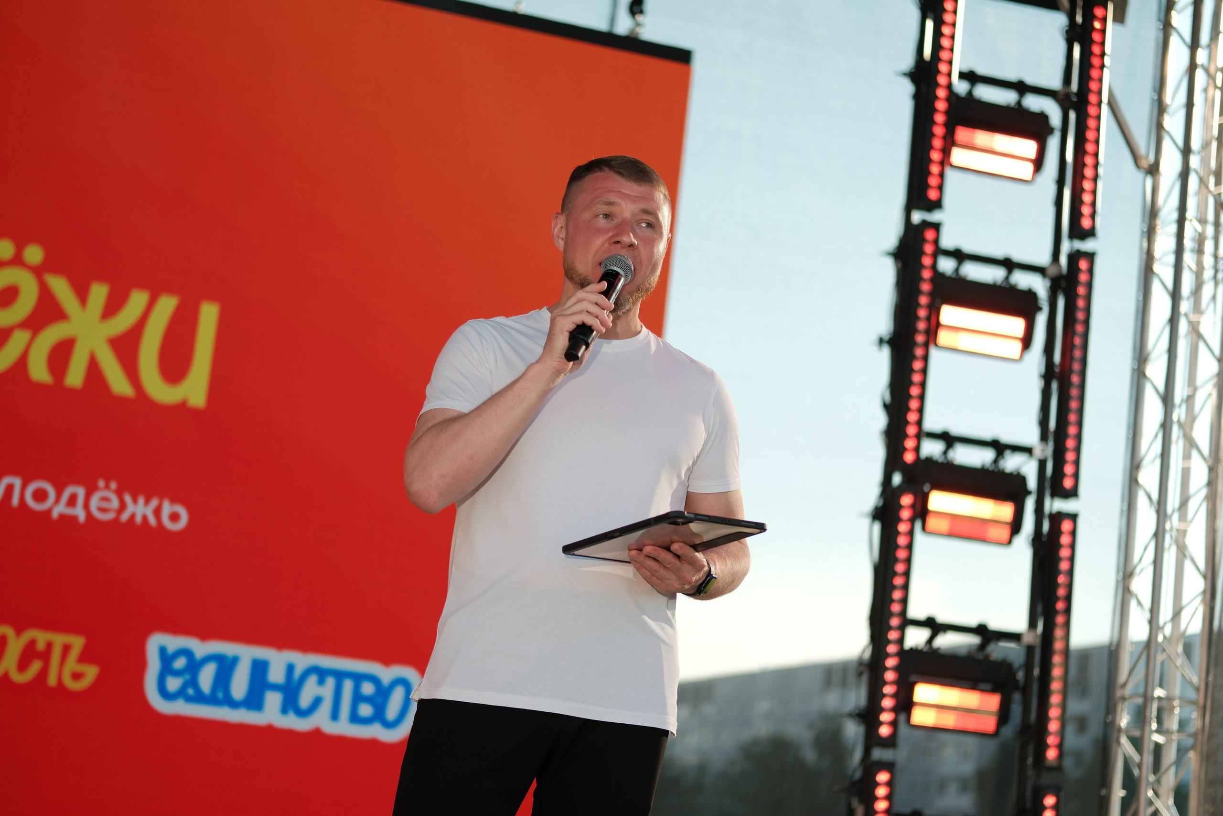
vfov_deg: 18.2
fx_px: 2548
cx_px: 612
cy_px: 408
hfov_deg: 27.0
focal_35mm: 75
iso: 125
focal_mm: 50
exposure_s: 1/1250
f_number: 2
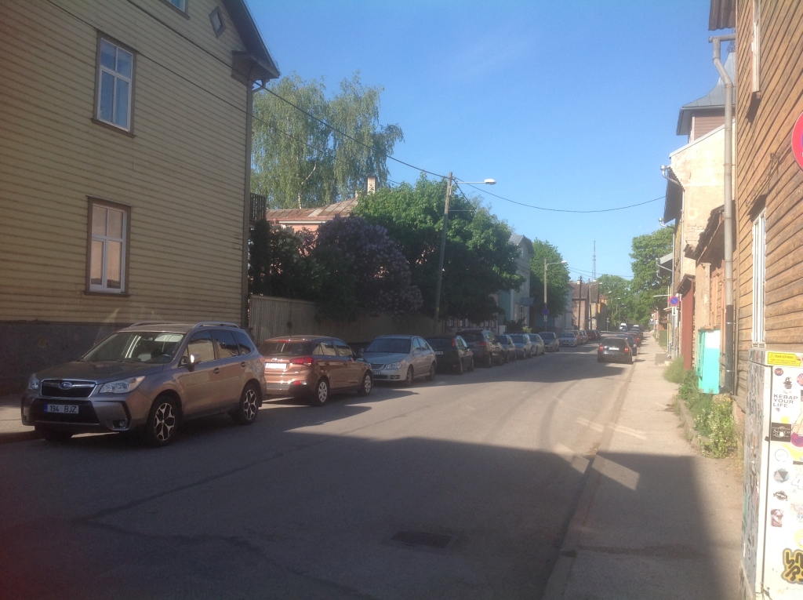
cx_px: 402
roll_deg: -1.3
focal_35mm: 35
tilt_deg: +1.0
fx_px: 811
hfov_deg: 52.7
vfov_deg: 40.6
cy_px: 300
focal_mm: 4.28
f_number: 2.4
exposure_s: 1/889
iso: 50
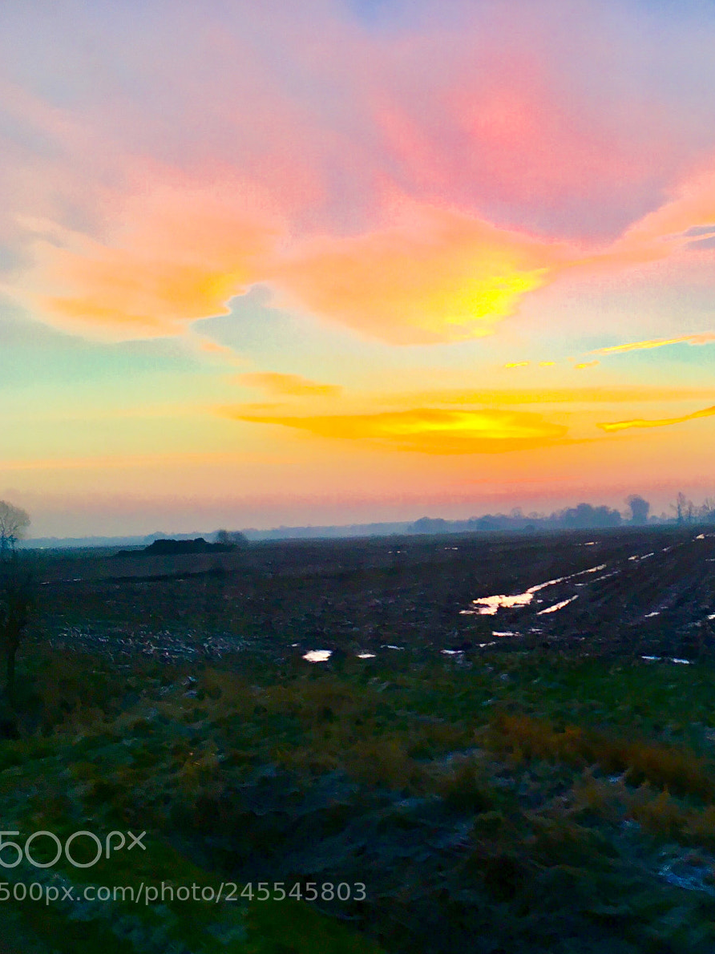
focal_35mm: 39
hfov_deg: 35.4
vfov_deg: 47.9
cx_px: 588
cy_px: 474
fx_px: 1074
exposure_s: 1/33
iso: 25
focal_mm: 4.15
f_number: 2.2
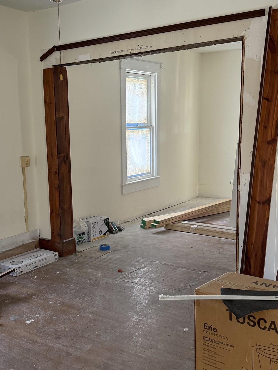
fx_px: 439
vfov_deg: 45.8
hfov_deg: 34.9
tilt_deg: -9.5
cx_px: 97
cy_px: 190
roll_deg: +1.7
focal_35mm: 41
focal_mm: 6.76
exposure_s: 1/62
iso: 200
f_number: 1.78
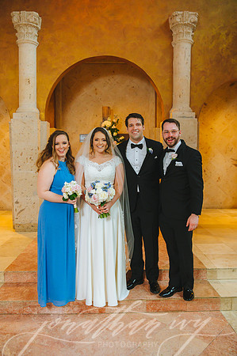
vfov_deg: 63.7
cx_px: 118
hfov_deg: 44.9
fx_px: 287
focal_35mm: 29
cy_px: 178
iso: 4000
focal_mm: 29
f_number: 4
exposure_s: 1/160
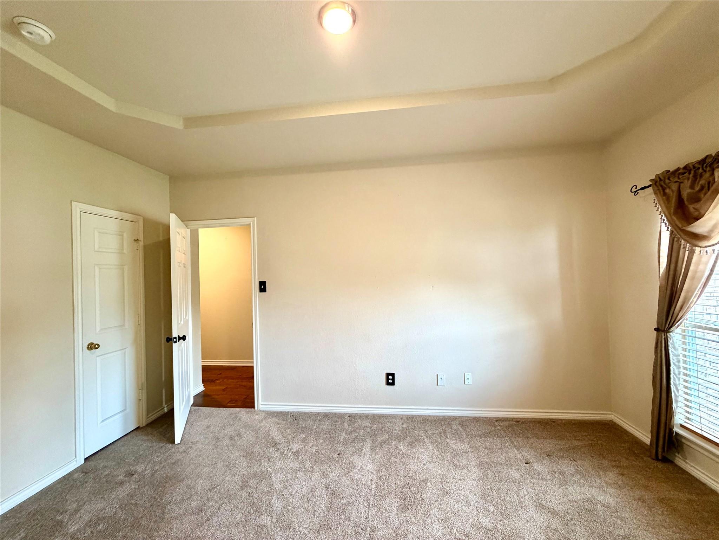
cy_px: 270
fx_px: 291
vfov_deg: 85.7
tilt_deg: +0.7
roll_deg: +2.5
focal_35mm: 14
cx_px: 360
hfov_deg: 102.1
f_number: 2.2
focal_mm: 2.22
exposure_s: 1/60
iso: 250
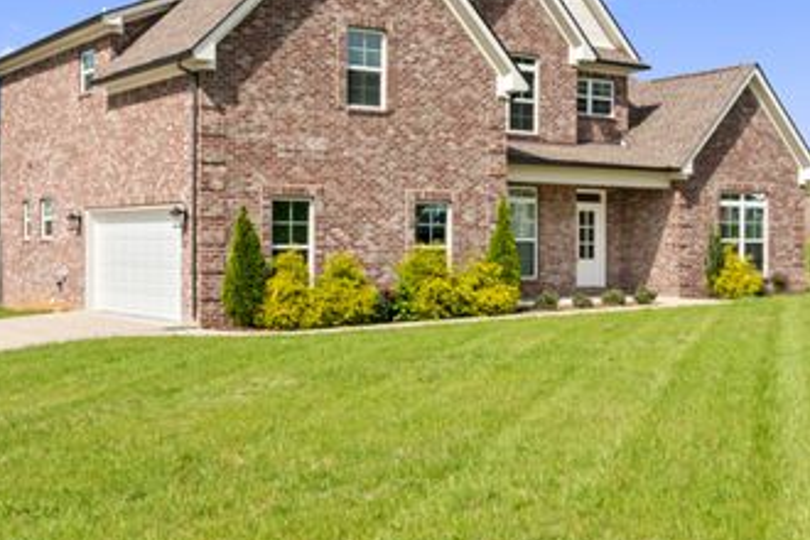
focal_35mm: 53
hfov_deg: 37.5
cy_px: 239
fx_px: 1192
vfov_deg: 25.5
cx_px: 427
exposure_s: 1/160
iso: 100
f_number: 11
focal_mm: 35
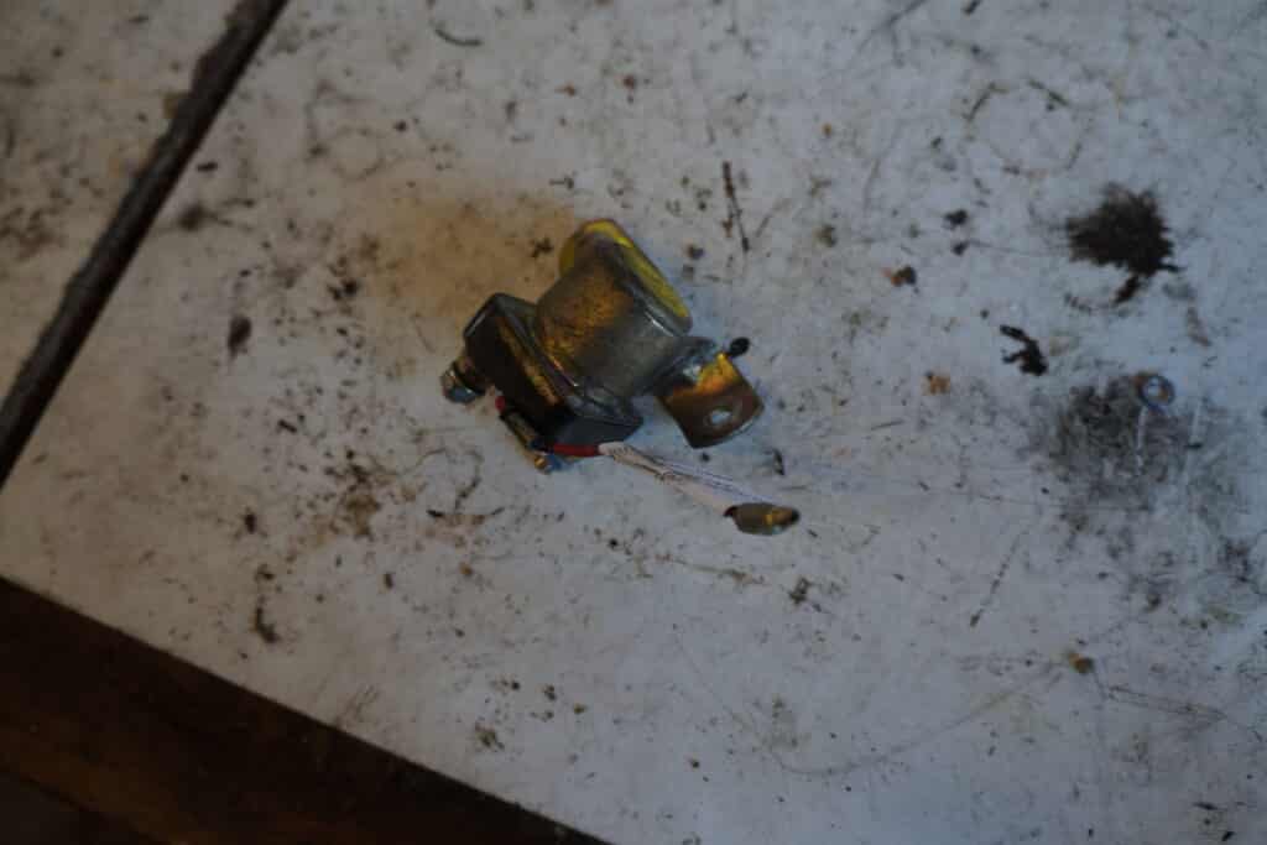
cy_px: 422
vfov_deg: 47.9
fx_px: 950
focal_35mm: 27
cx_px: 634
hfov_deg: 67.4
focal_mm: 18
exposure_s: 1/60
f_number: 4
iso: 320
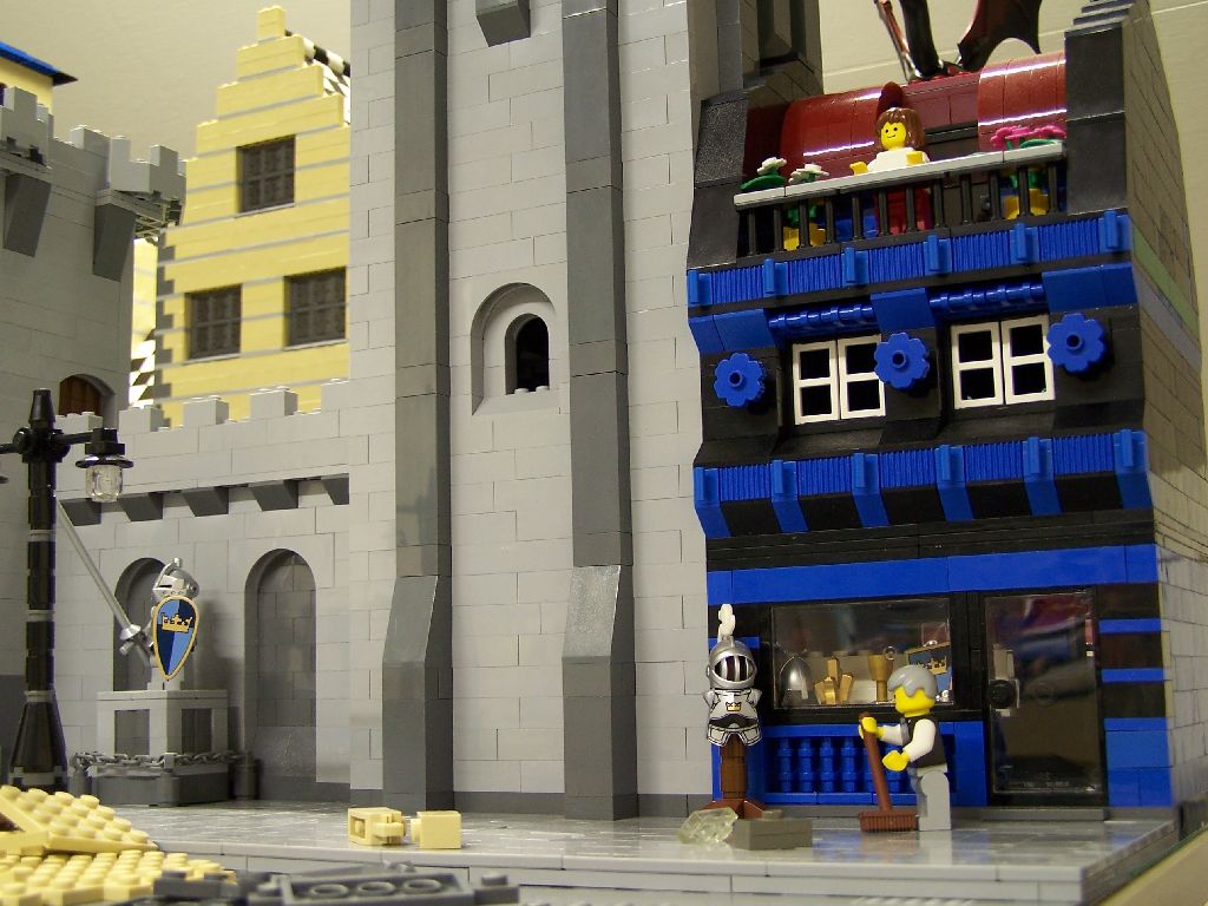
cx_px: 604
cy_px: 453
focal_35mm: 48
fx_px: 1675
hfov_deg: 39.7
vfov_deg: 30.3
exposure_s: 1/4
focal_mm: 8
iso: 80
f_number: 3
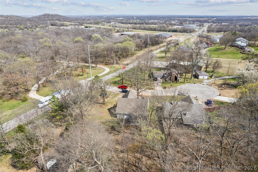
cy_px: 86
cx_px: 129
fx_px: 158
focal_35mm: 22
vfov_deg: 57.2
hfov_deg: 78.6
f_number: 2.8
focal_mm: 8.4
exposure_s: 1/240
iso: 150
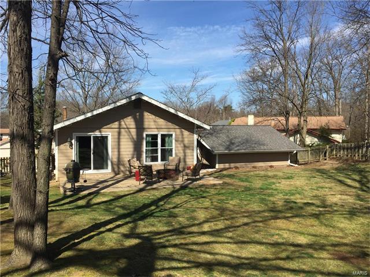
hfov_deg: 61.7
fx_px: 310
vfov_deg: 48.2
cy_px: 138
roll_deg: +0.7
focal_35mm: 29
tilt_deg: -3.9
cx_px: 185
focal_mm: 4.15
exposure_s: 1/1883
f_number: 2.2
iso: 32
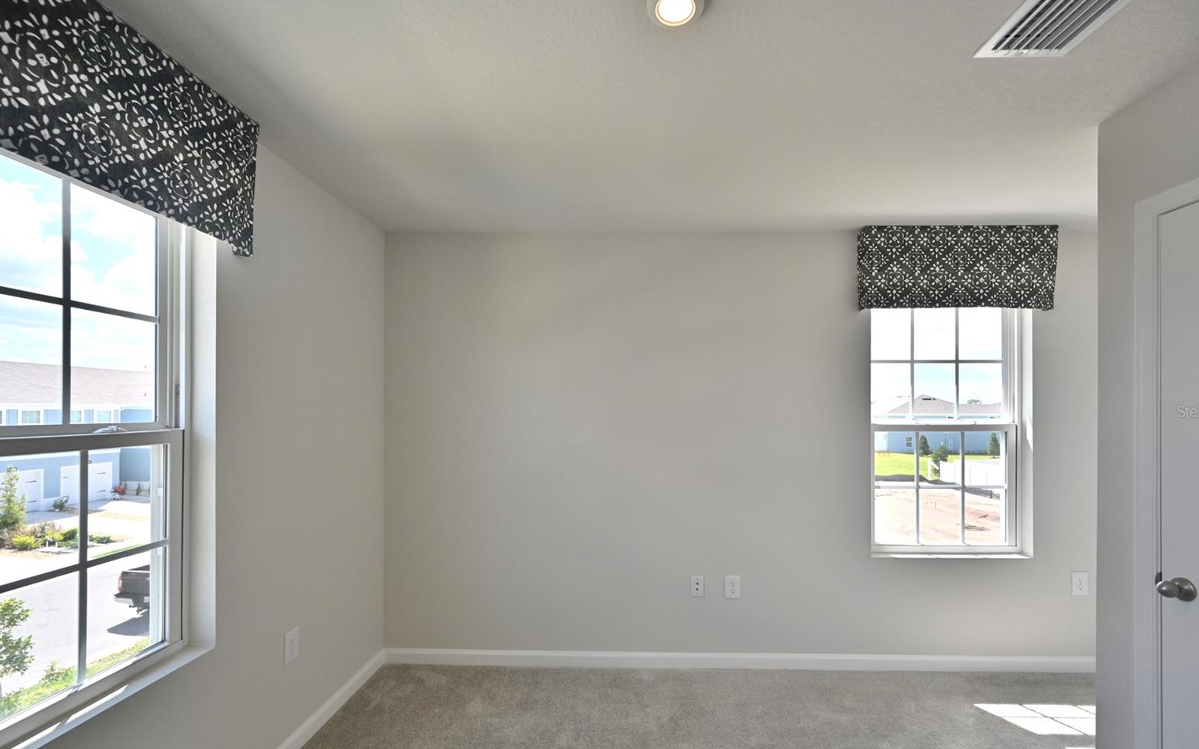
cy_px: 411
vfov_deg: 74.6
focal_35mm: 15
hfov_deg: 101.4
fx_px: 490
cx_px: 616
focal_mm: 14
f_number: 5.6
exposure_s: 1/250
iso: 160
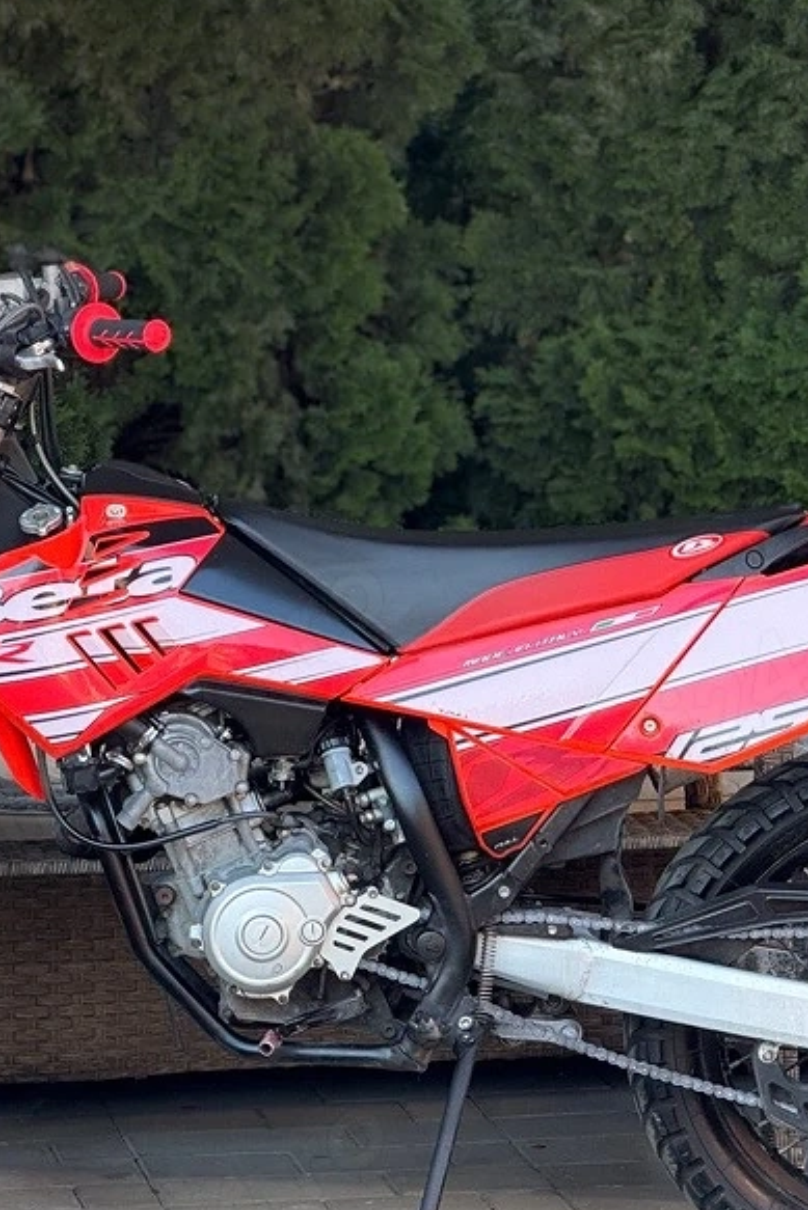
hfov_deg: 6.4
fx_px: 7200
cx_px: 299
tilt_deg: -4.8
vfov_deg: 9.6
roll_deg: +1.0
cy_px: 749
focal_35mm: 214
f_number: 2.8
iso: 64
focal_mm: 15.66
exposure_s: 1/99
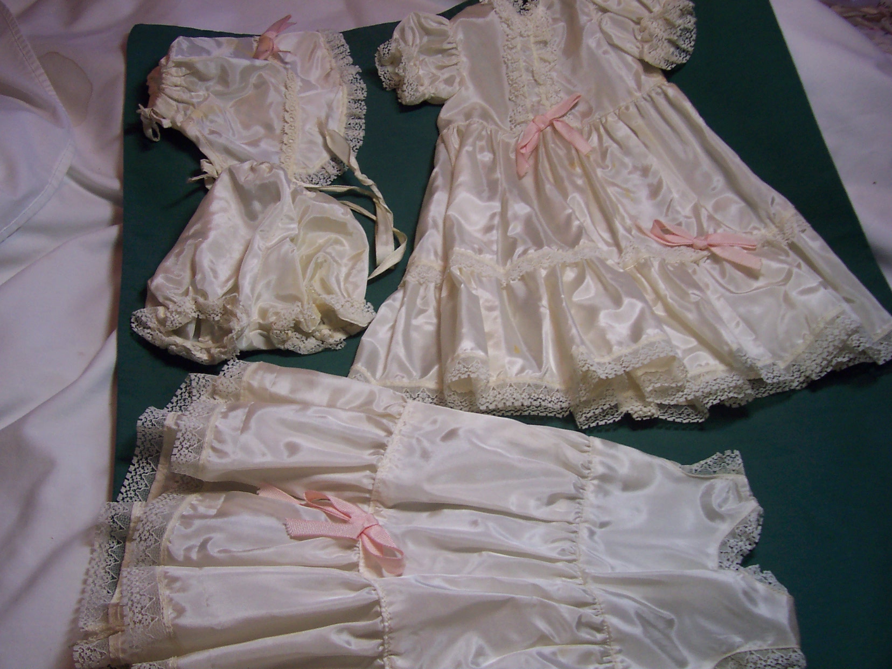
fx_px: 953
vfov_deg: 38.7
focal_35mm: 37
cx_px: 446
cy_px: 334
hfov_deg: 50.1
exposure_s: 1/45
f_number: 2.8
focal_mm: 5.6
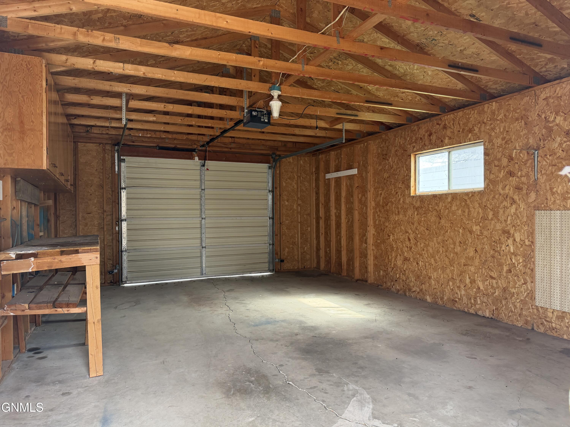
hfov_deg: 71.6
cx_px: 285
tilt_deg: -0.6
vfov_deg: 56.8
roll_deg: +1.0
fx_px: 395
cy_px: 214
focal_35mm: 24
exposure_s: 1/208
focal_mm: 6.76
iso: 200
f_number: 1.78
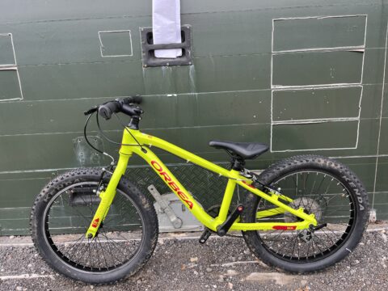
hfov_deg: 67.3
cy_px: 146
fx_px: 291
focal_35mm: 26
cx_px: 194
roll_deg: +3.6
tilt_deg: -15.0
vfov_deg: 53.1
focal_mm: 5.1
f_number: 1.6
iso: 40
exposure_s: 1/234
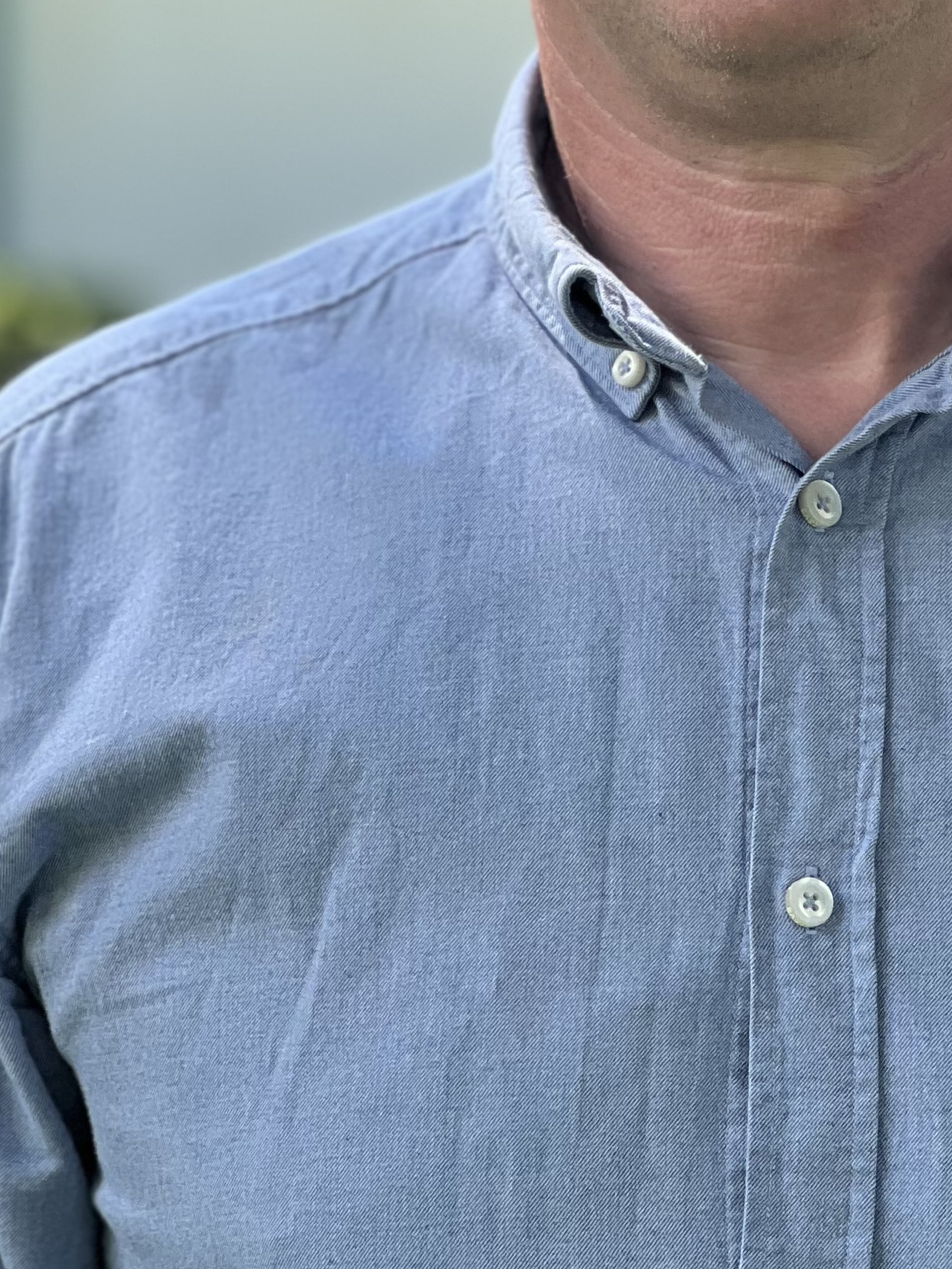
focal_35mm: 178
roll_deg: +0.2
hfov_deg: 8.3
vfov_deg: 11.1
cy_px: 174
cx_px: 766
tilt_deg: +3.0
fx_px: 6527
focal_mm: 9
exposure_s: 1/121
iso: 40
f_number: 2.8
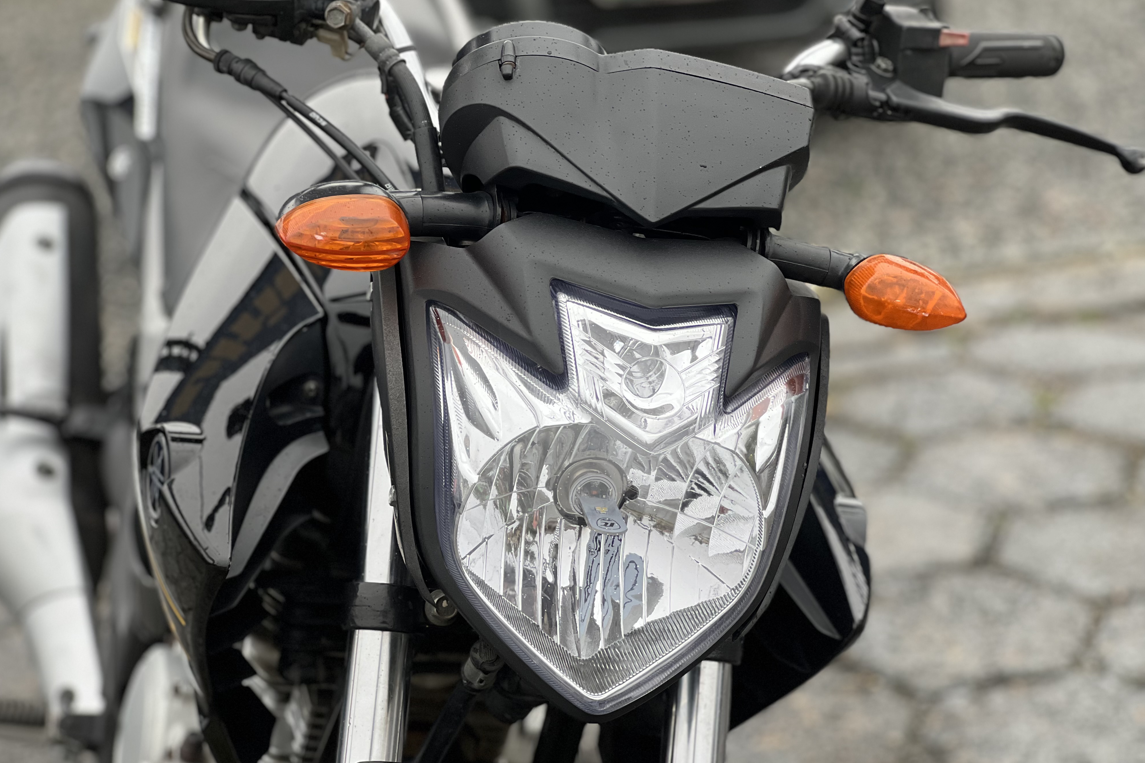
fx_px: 2576
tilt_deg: -17.6
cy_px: 370
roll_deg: +4.2
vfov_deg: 16.9
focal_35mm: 81
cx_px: 568
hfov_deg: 25.1
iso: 80
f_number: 2.8
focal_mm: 9
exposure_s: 1/121
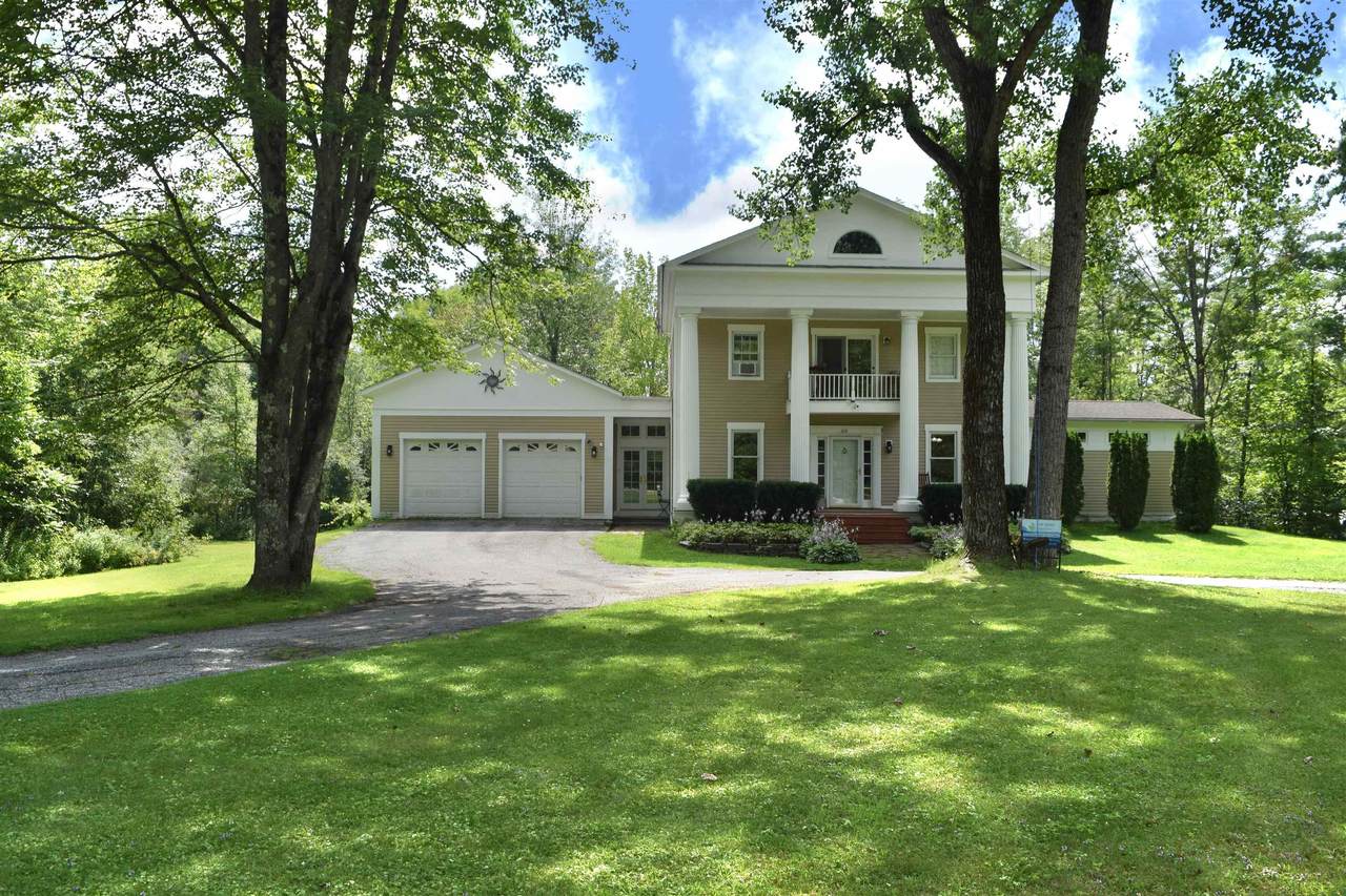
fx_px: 1009
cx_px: 673
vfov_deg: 47.9
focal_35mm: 27
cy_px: 448
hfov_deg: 67.4
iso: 200
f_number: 8
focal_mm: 18
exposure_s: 1/400
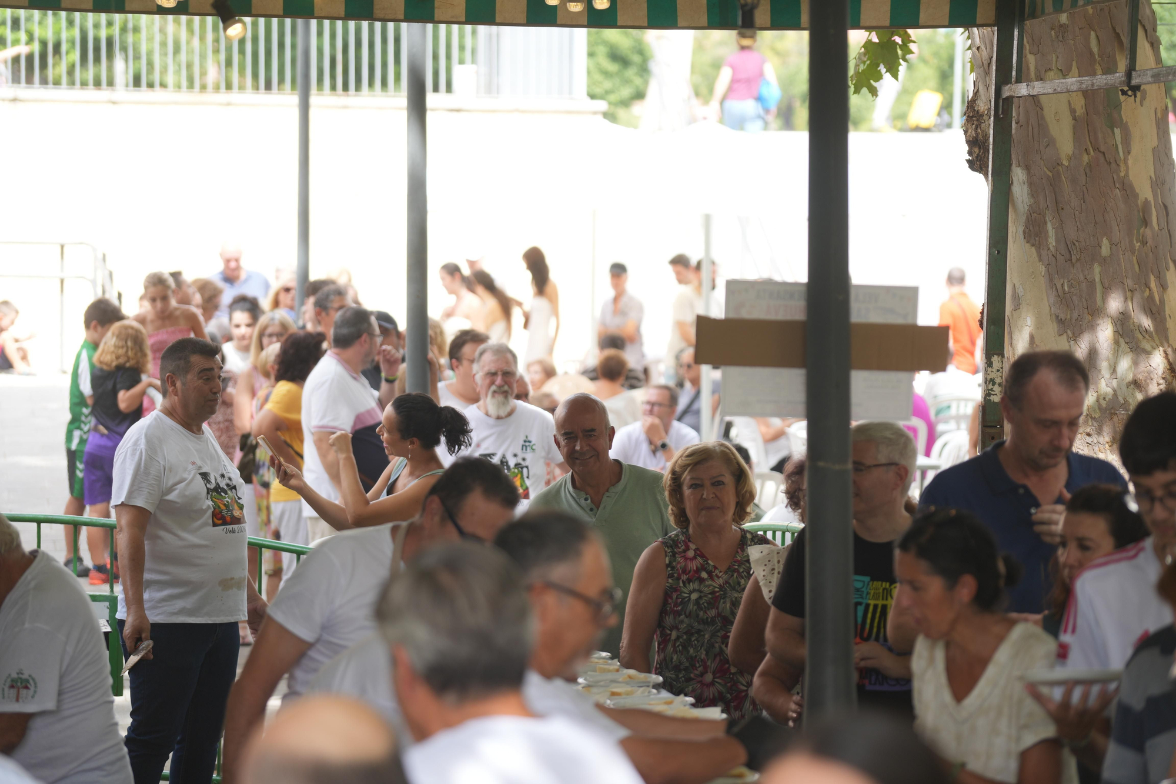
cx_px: 588
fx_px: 4409
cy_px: 392
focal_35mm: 135
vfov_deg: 10.2
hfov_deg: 15.2
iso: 160
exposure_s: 1/200
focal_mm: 135
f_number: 4
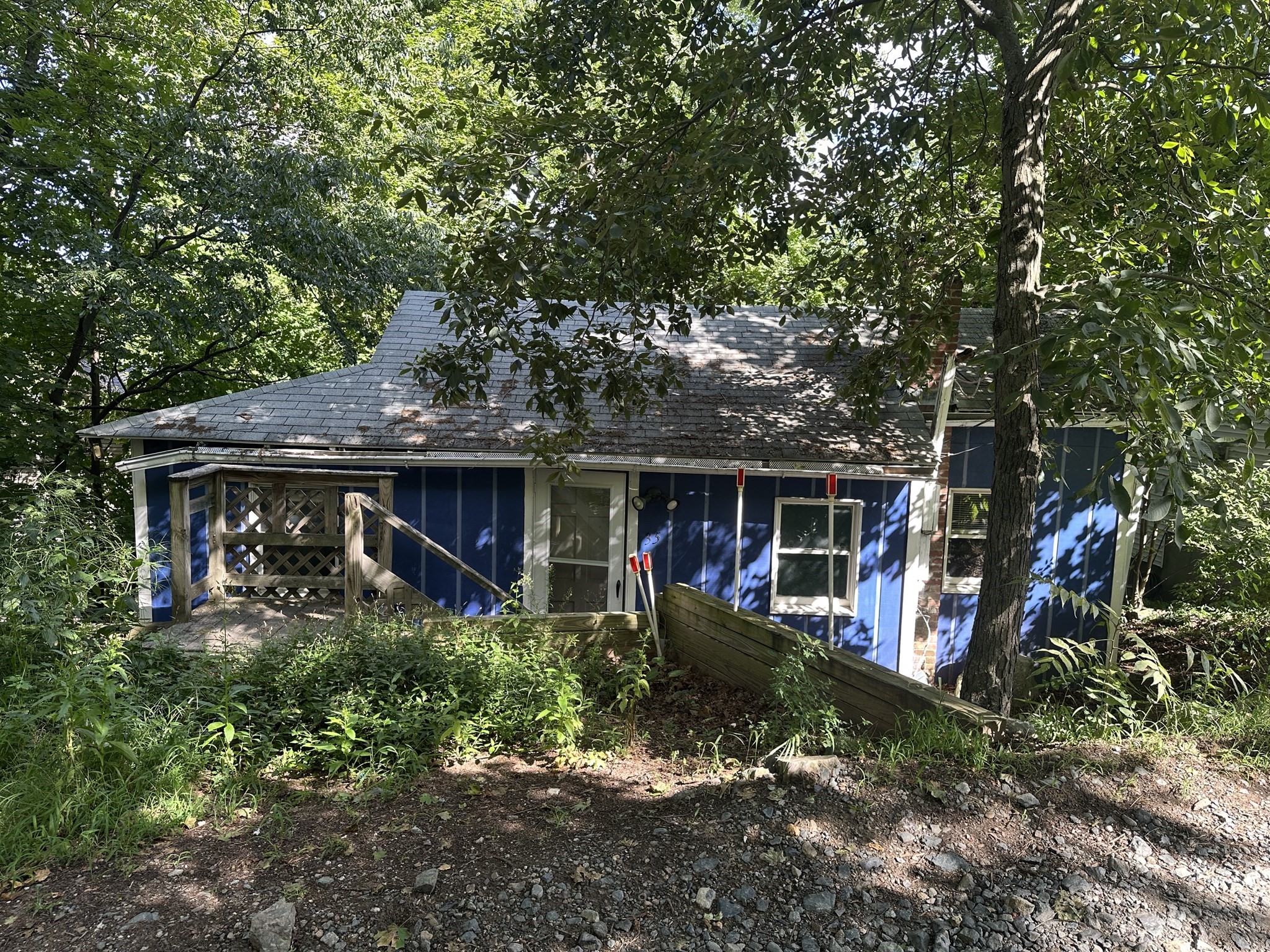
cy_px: 476
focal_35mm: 24
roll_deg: -2.1
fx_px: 881
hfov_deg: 71.6
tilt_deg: -7.0
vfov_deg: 56.8
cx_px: 635
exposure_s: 1/218
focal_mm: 6.86
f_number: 1.78
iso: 64
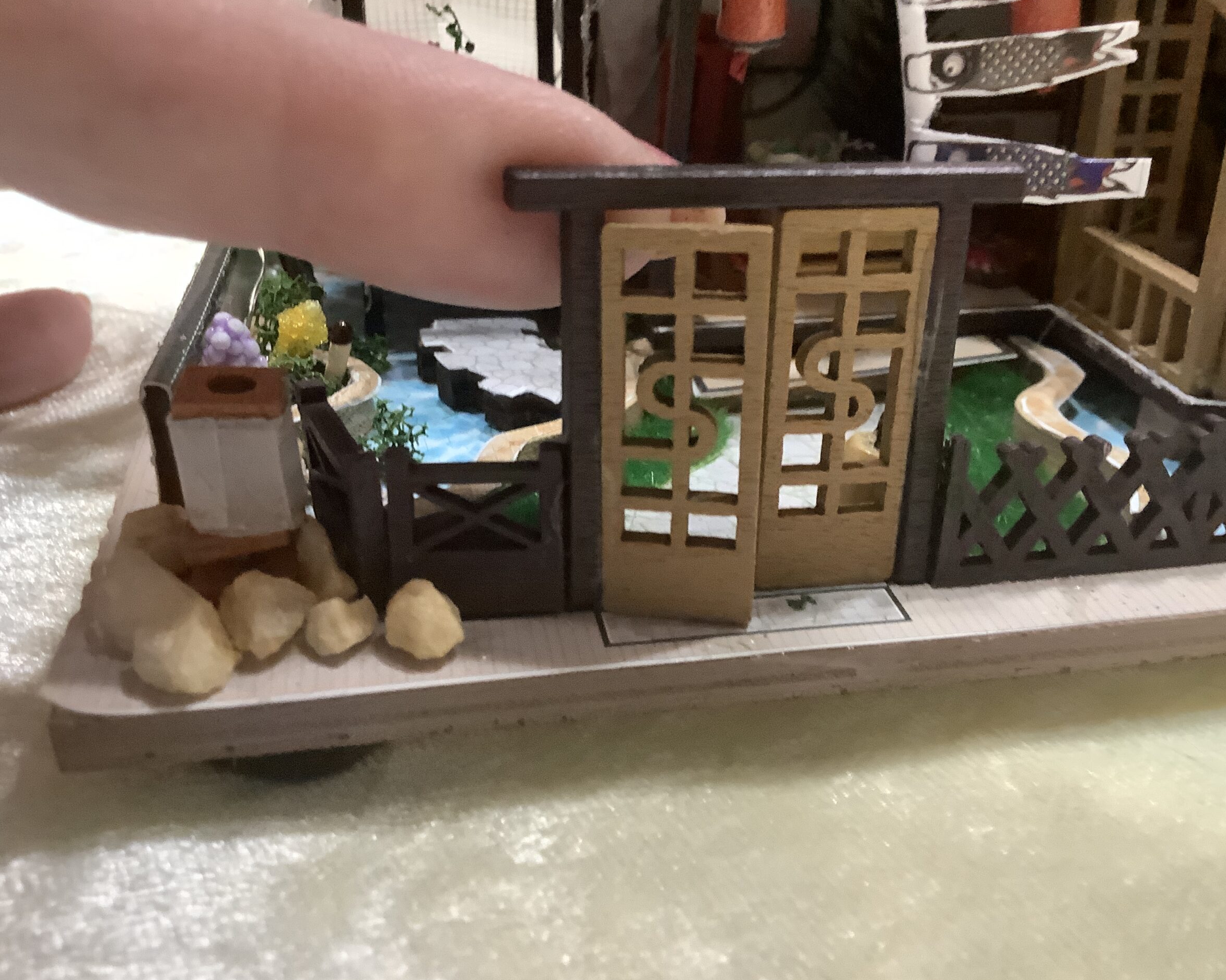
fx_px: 1198
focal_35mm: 33
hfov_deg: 54.2
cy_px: 495
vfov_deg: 44.5
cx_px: 610
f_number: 2.4
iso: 320
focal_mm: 3.3
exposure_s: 1/60
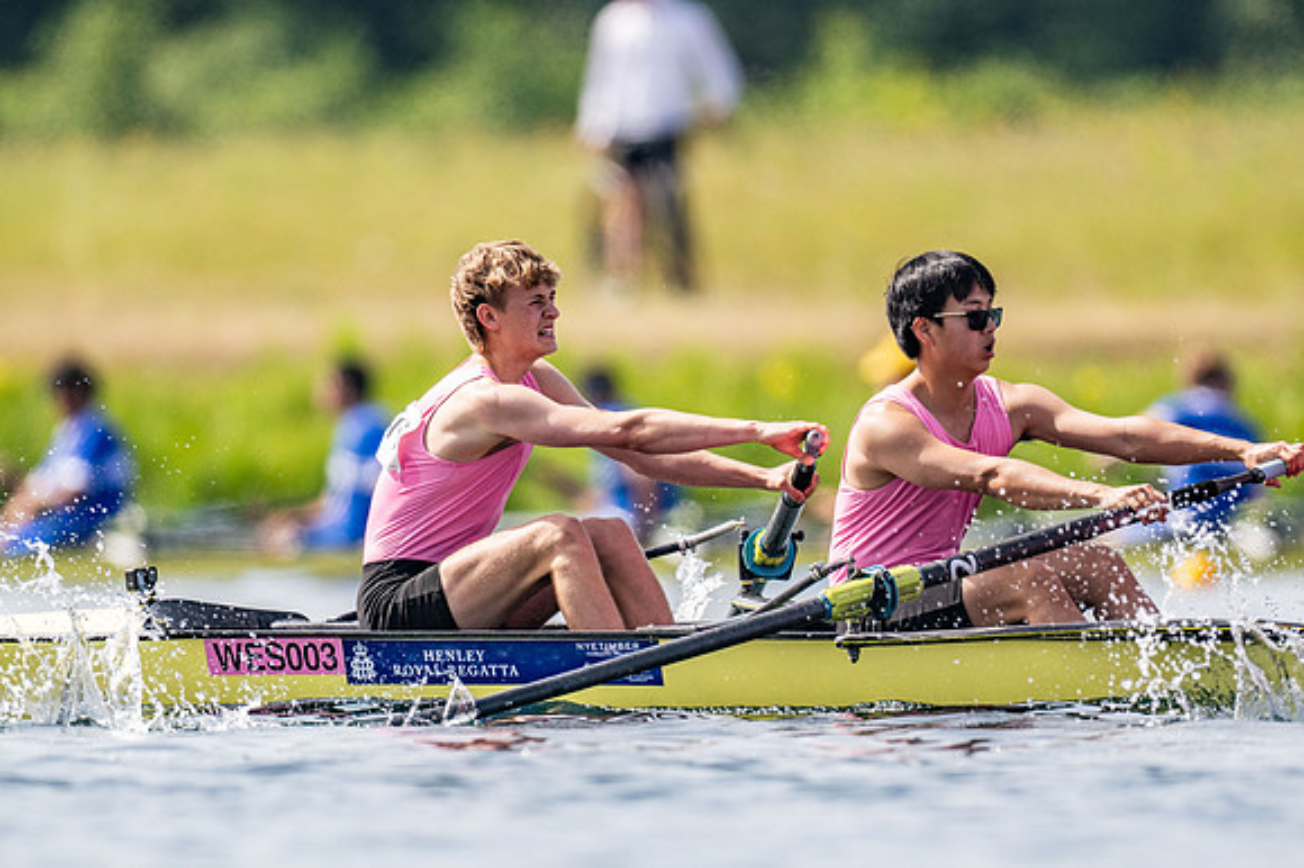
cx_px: 652
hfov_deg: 2.3
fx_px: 32580
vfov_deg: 1.5
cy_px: 434
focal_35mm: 900
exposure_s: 1/2500
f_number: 4
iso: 200
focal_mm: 600
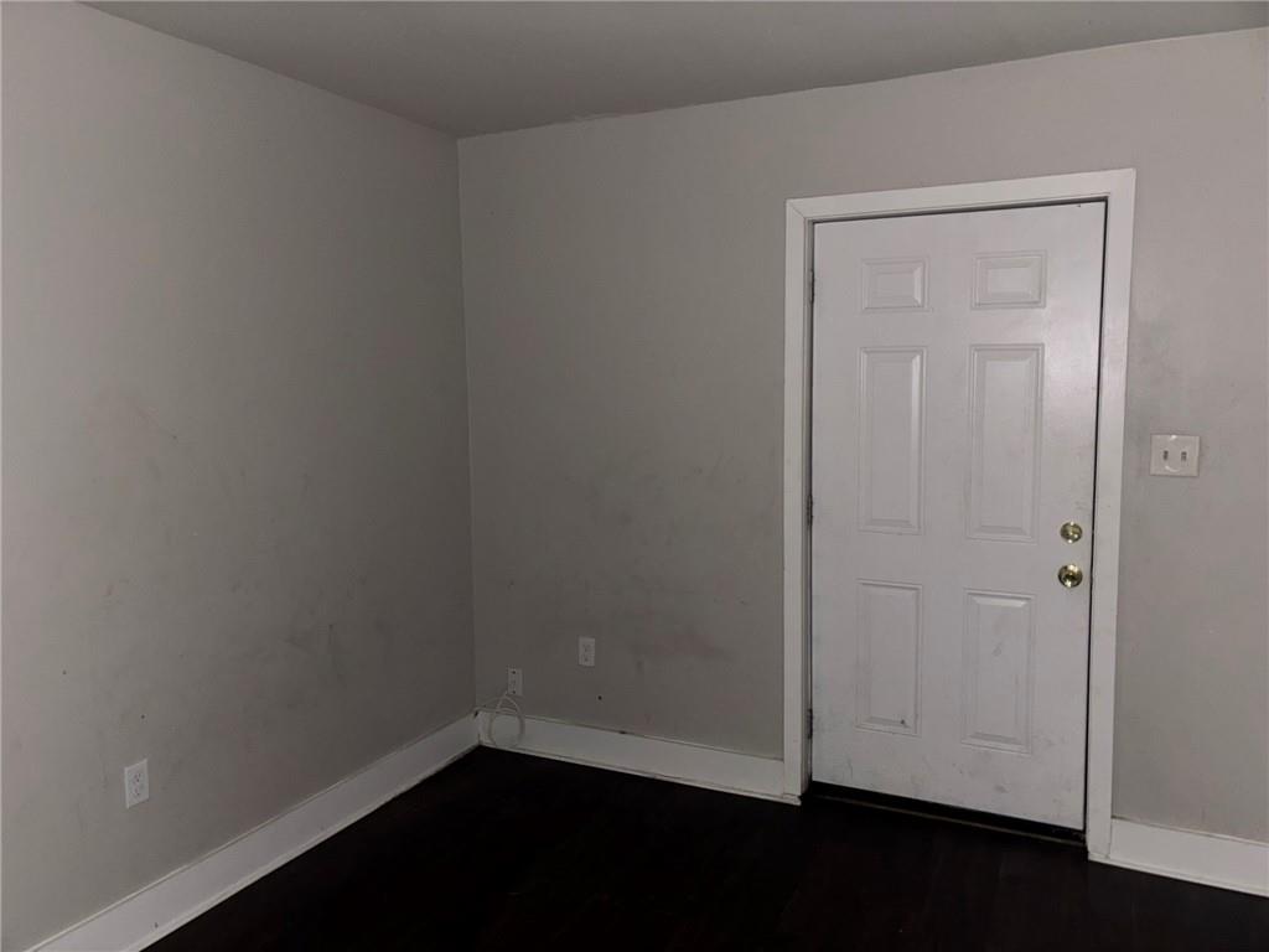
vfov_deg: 53.1
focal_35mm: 26
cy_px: 476
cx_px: 634
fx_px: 953
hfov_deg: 67.3
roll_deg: +0.7
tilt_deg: -6.1
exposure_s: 1/13
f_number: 1.6
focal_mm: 5.96
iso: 100
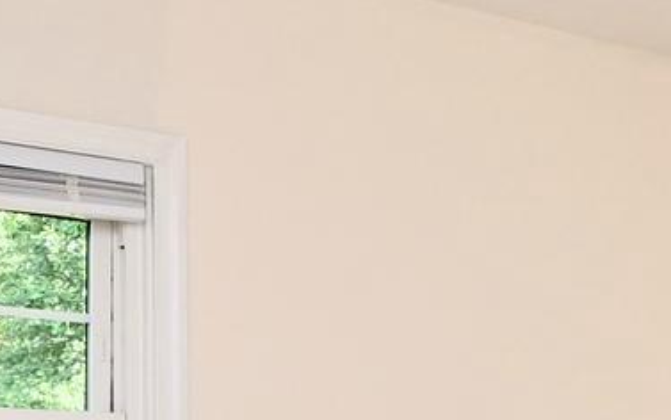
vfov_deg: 15.2
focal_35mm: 83
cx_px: 728
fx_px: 1518
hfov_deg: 23.5
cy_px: 499
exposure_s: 1/125
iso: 500
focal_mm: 10
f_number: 7.1
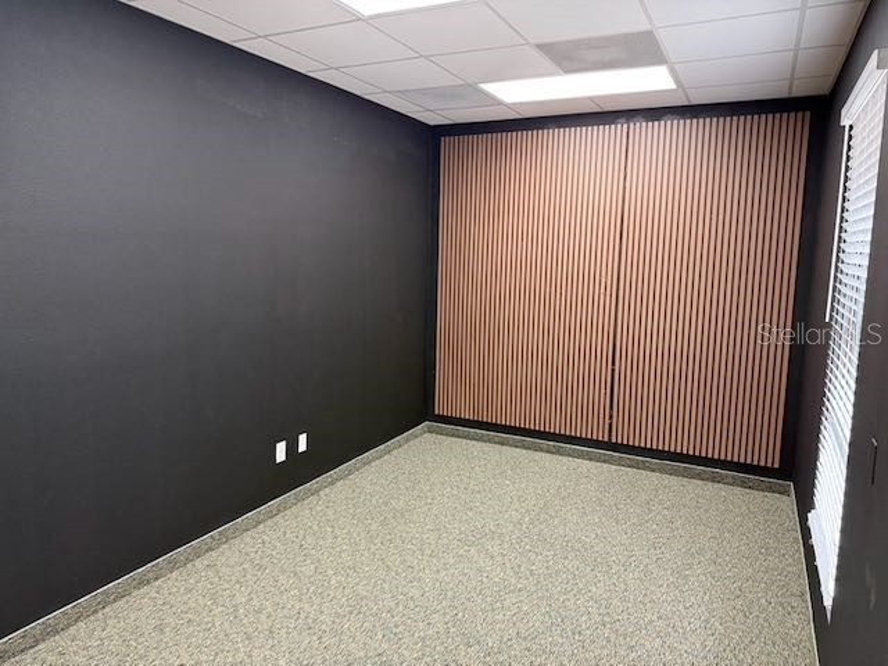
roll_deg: -1.7
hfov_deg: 71.6
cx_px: 444
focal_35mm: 24
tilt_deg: -7.3
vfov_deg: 56.8
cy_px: 333
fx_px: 616
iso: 400
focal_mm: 6.76
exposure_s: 1/60
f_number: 1.78
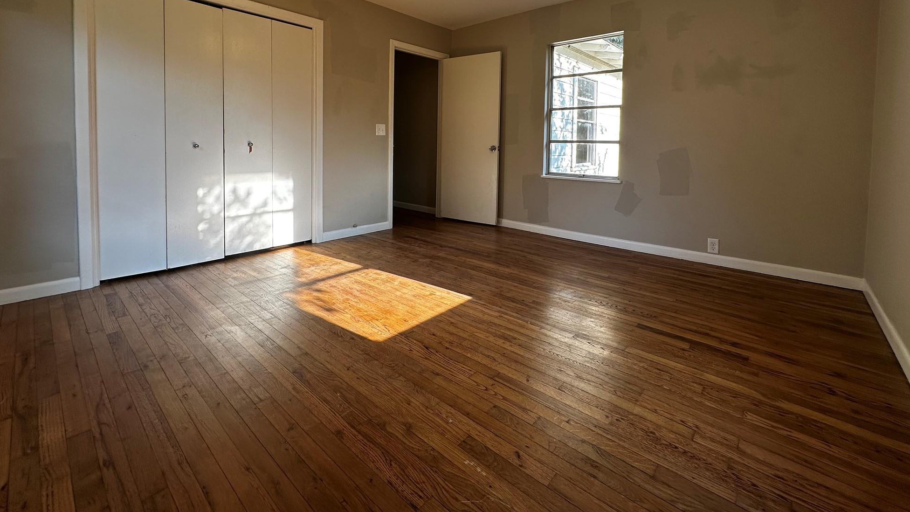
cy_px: 162
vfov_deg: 65.0
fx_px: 386
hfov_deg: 99.4
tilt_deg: -2.6
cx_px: 460
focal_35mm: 16
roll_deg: -1.1
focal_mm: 2.22
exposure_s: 1/108
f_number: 2.2
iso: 40
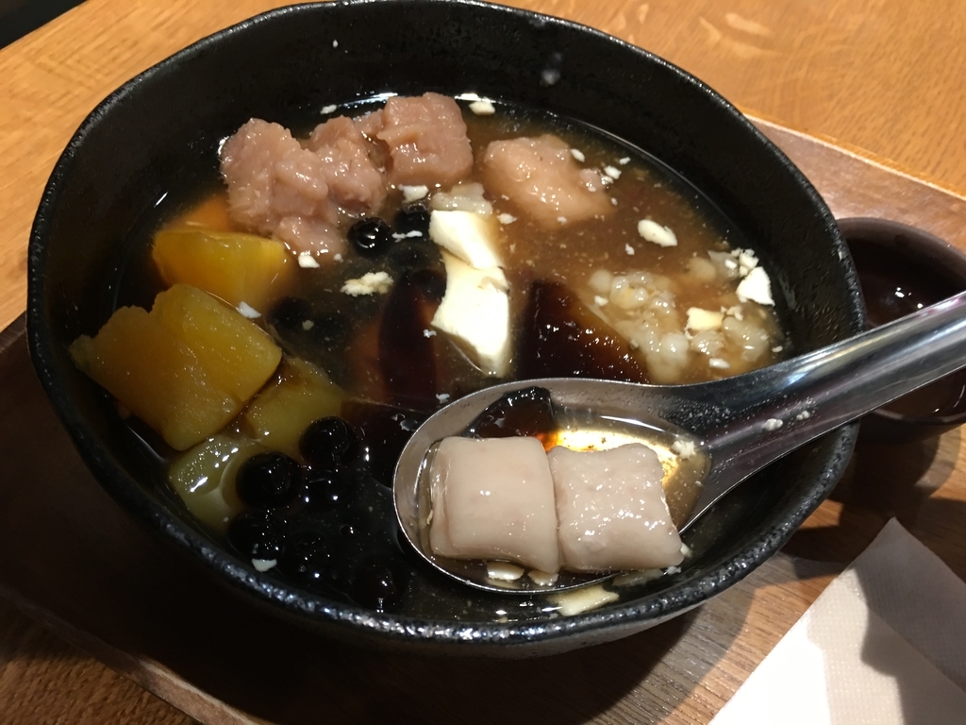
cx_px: 483
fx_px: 809
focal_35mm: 29
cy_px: 362
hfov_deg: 61.7
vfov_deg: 48.2
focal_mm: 4.15
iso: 64
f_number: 2.2
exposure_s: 1/15
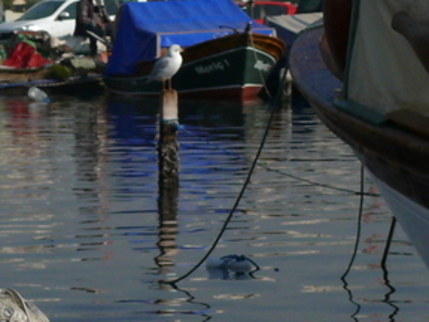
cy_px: 477
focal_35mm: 203
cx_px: -143
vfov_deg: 7.2
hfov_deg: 9.6
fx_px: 2516
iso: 100
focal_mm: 12
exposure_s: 1/800
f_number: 4.5
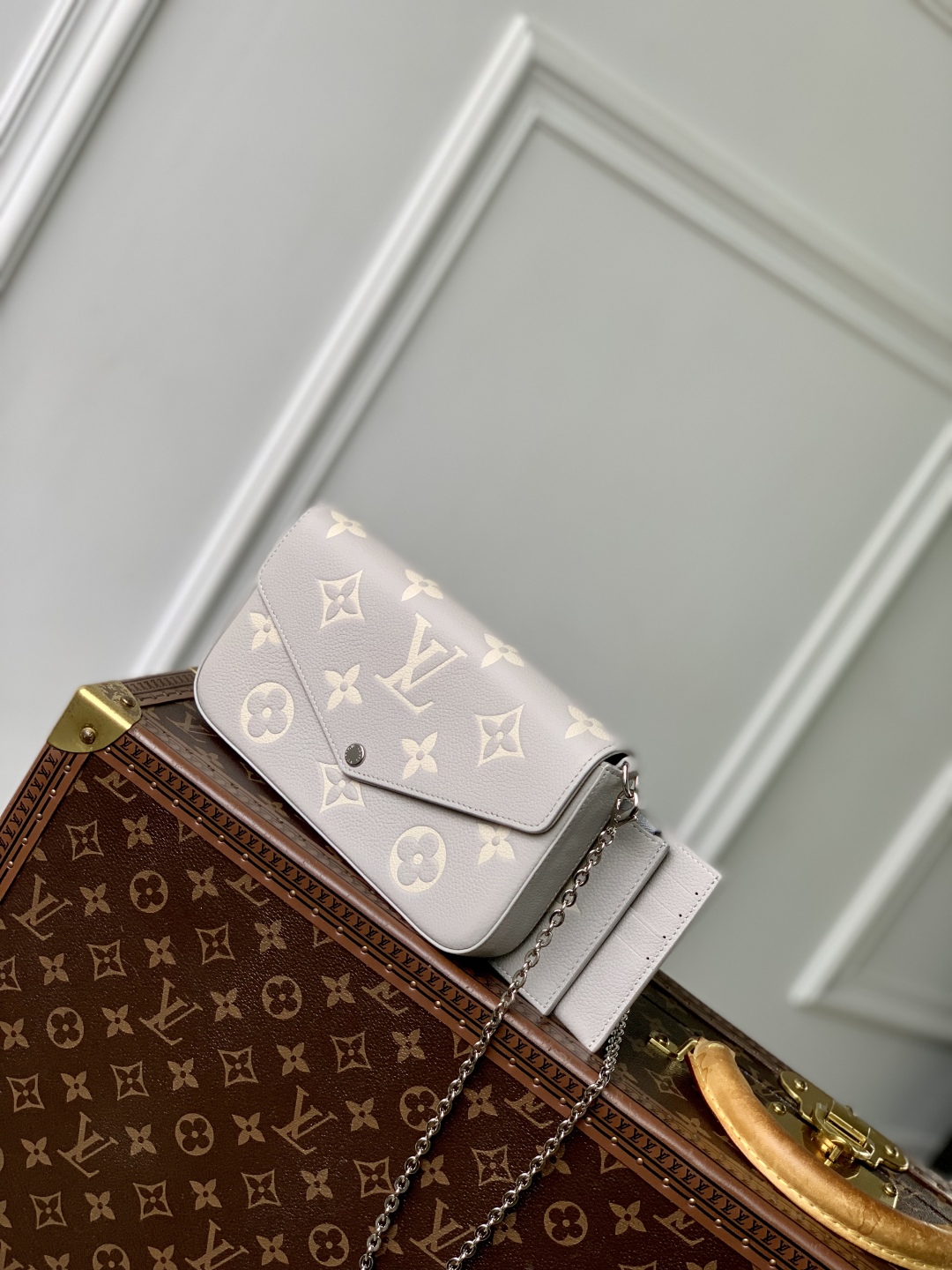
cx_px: 476
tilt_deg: -11.4
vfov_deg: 36.8
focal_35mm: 52
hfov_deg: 28.0
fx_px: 1907
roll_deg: -32.5
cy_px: 635
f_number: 2.4
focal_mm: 6
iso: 50
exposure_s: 1/122
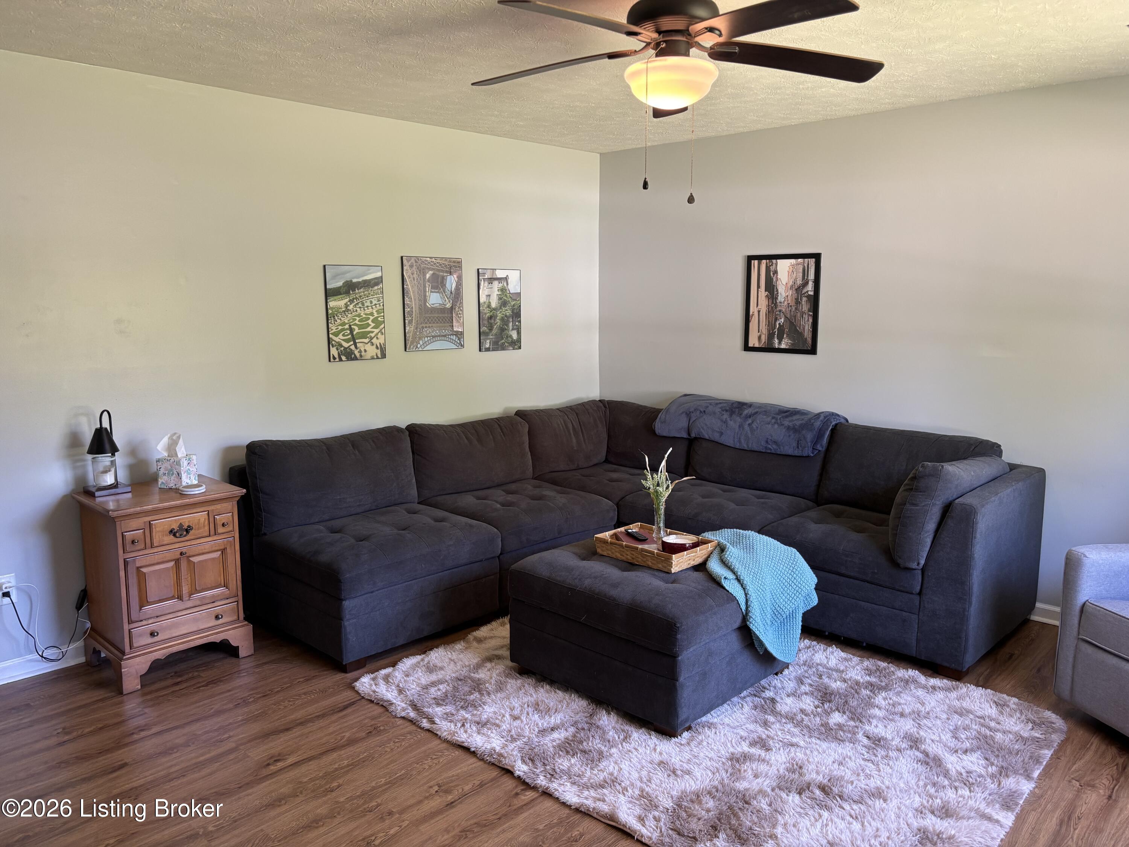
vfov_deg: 53.1
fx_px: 848
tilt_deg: -9.3
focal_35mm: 26
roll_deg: +0.1
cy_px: 424
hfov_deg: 67.3
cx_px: 564
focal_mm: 5.96
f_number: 1.6
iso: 160
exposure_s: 1/59
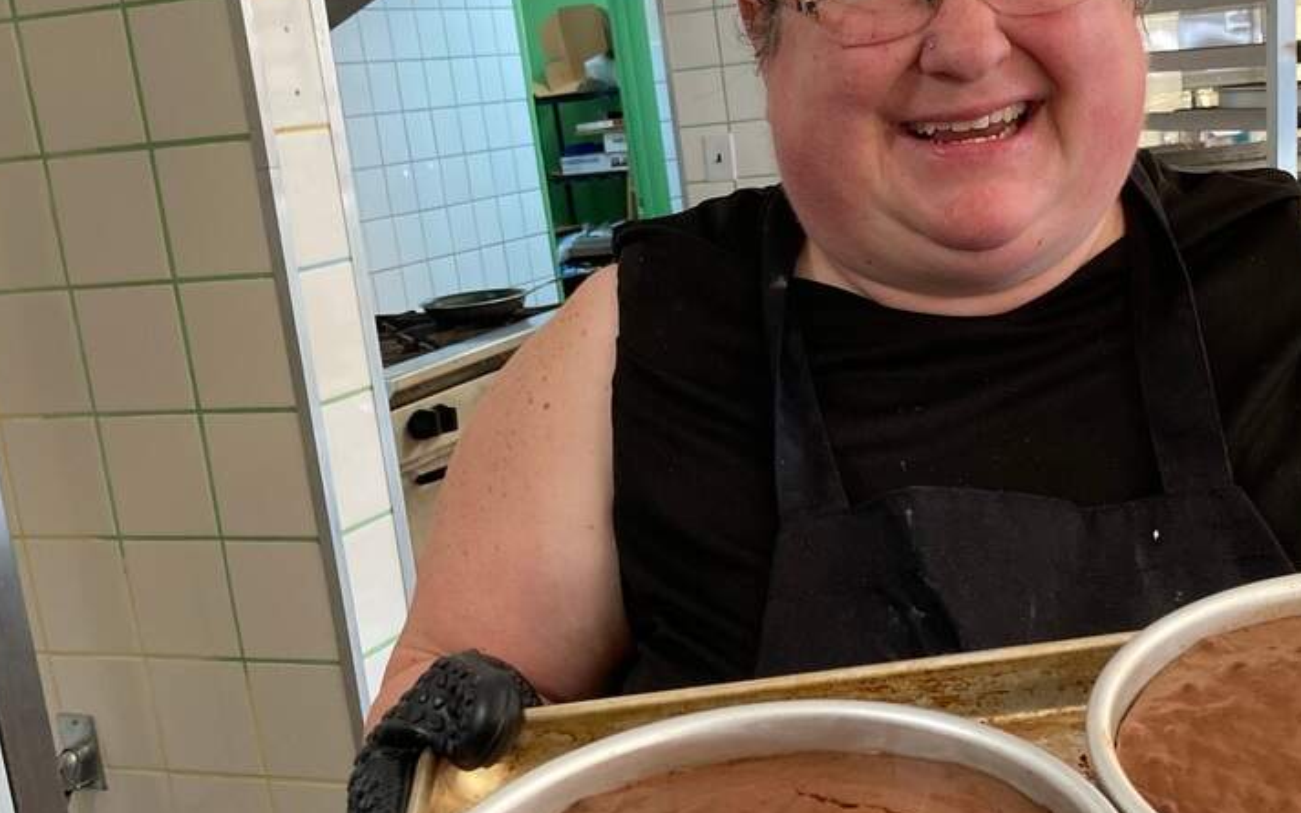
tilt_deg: -13.3
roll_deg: +6.3
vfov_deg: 25.8
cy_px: 504
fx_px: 1773
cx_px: 813
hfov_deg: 40.0
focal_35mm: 50
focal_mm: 3.99
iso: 100
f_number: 1.8
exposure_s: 1/60
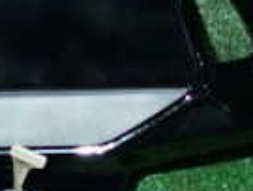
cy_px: 39
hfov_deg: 14.6
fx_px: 975
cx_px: 13
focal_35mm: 133
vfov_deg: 11.2
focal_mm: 5.4
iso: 320
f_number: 6.3
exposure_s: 1/30
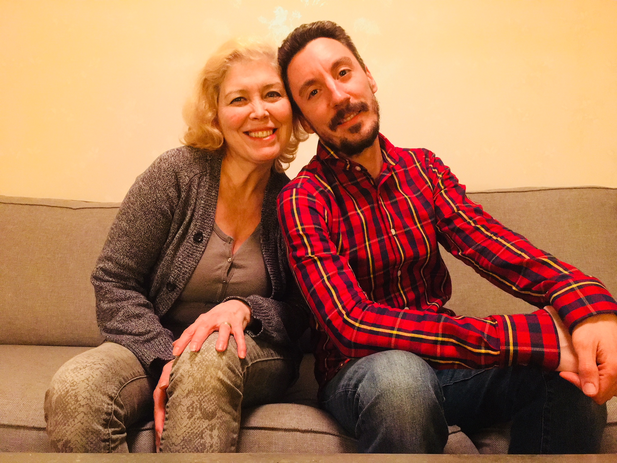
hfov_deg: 61.7
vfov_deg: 48.2
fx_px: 517
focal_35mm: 29
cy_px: 232
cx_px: 308
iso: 500
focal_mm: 4.15
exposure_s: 1/17
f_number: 2.2
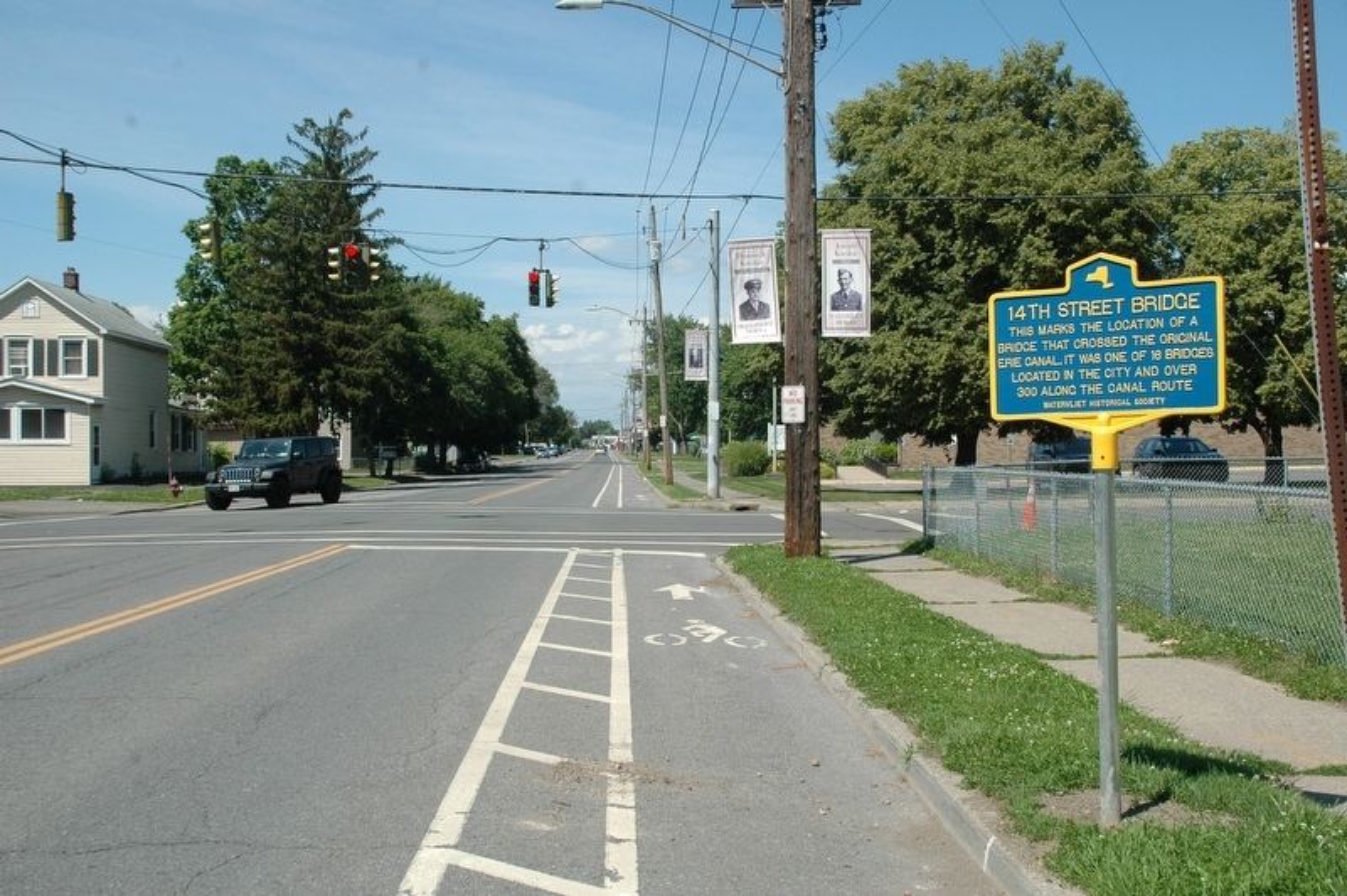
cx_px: 674
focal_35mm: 39
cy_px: 448
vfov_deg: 34.2
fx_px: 1458
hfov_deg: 49.6
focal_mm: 26
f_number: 10
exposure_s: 1/400
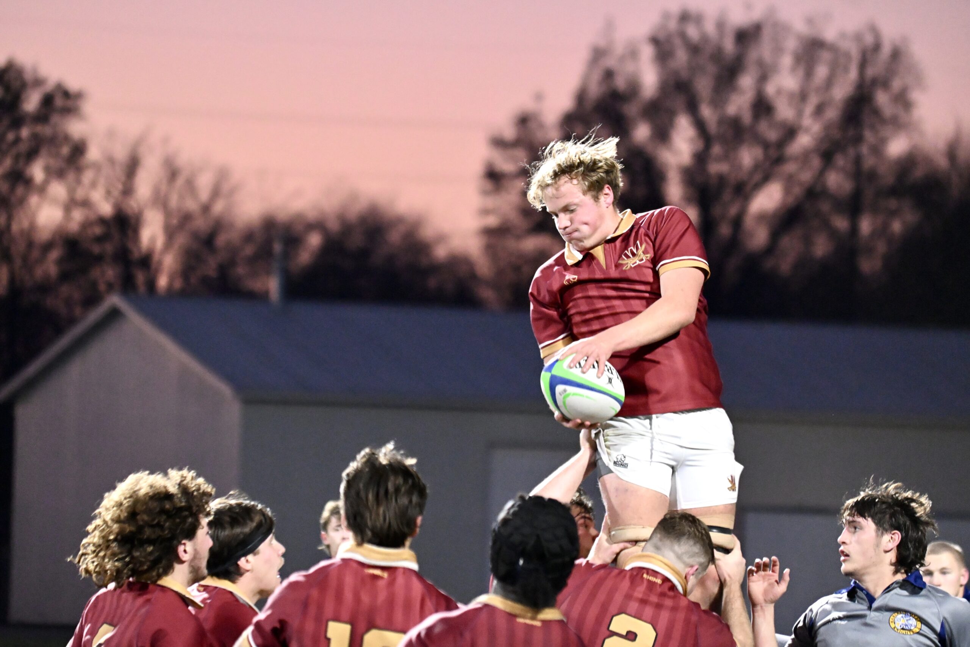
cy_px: 324
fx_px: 8892
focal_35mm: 330
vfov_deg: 4.2
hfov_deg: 6.2
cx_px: 485
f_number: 5.3
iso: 6400
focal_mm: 220
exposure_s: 1/400
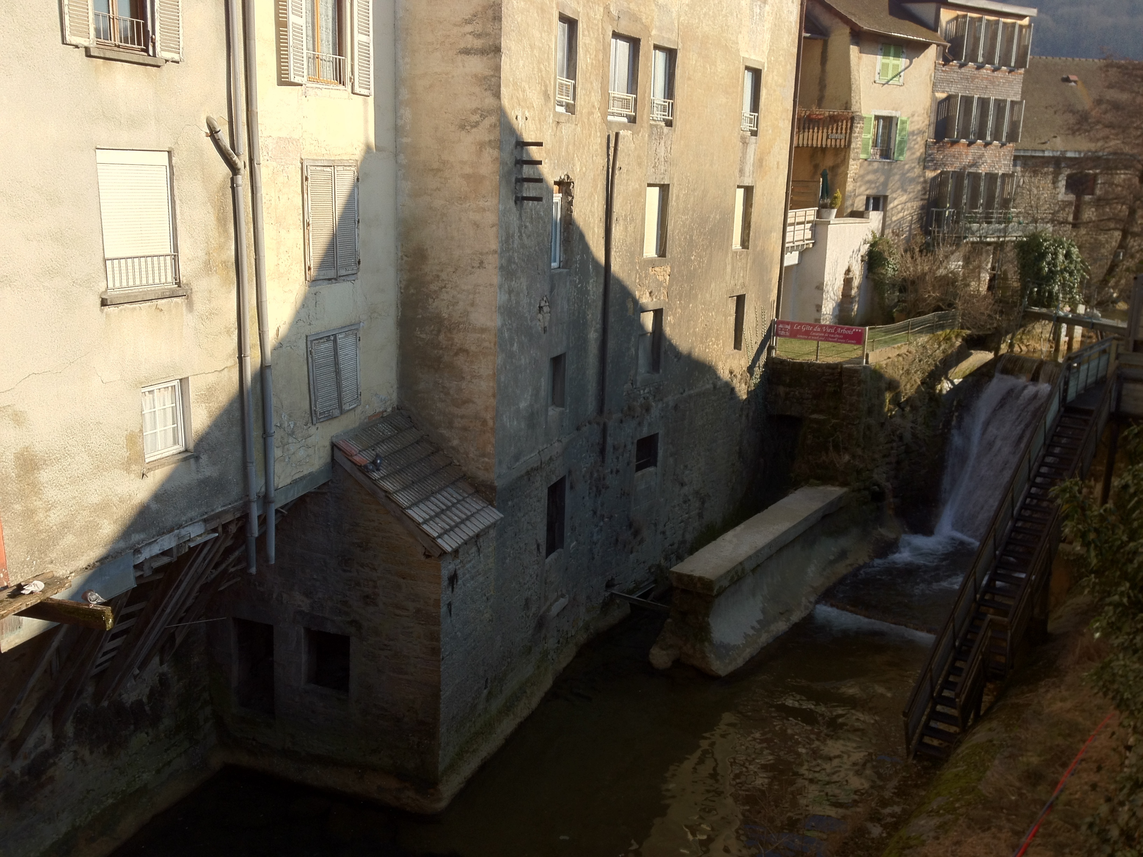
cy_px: 428
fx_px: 1156
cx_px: 572
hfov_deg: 52.6
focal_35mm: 35
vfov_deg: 40.7
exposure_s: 1/812
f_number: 2.4
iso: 64
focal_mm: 4.28
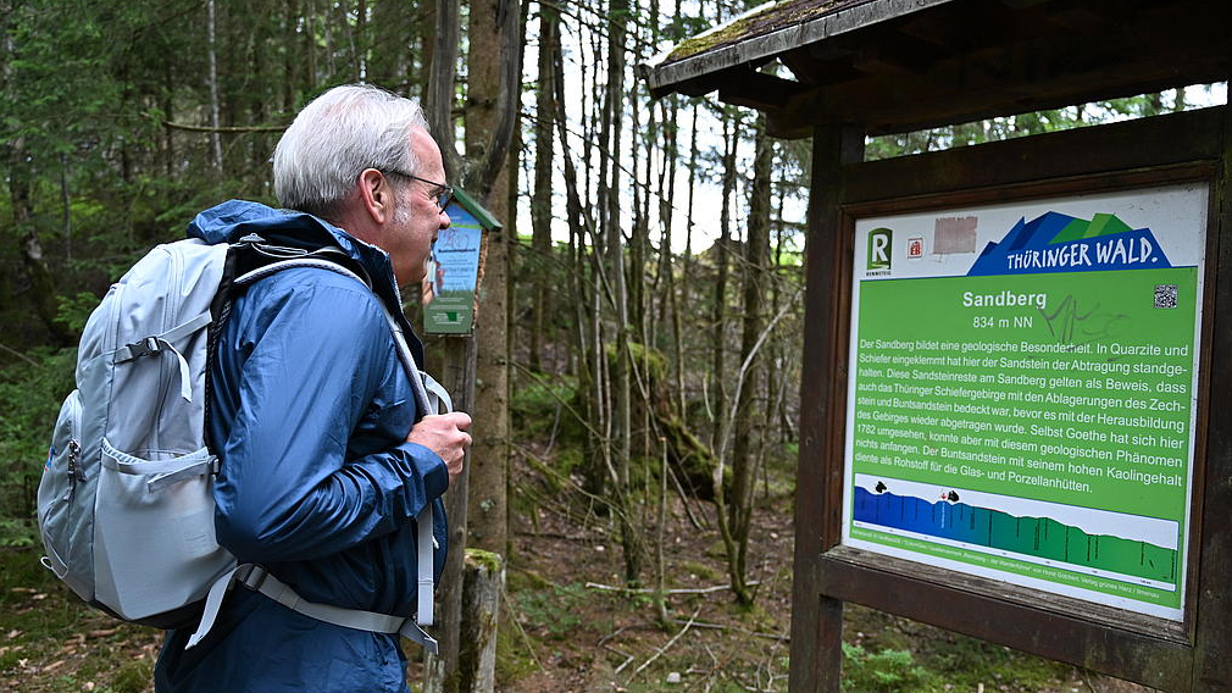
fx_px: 1111
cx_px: 623
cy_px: 374
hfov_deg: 58.0
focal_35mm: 34
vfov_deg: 34.6
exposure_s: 1/125
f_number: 4.2
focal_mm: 32
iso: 720
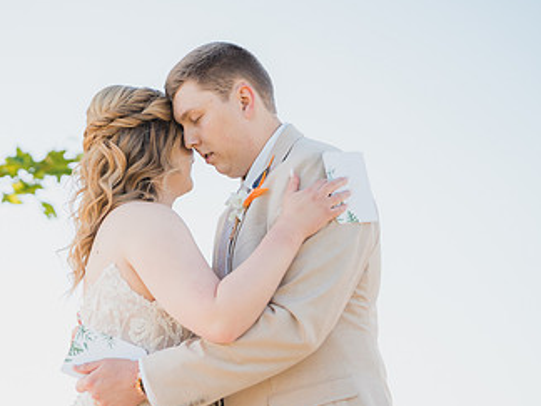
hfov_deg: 22.6
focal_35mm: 86
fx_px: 1344
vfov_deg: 17.1
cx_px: 147
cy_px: 287
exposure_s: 1/2500
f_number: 1.4
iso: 125
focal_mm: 50
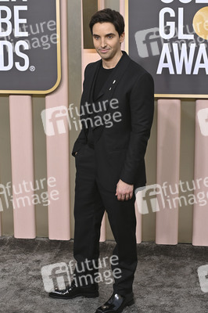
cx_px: 104
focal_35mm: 86
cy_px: 156
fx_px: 747
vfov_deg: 23.7
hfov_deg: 15.9
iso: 800
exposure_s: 1/640
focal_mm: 86
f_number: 8
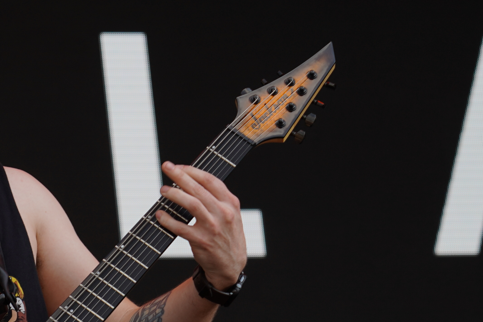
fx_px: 3971
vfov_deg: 4.6
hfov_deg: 6.9
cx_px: -156
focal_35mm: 296
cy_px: 303
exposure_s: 1/320
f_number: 6.3
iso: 100
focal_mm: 105
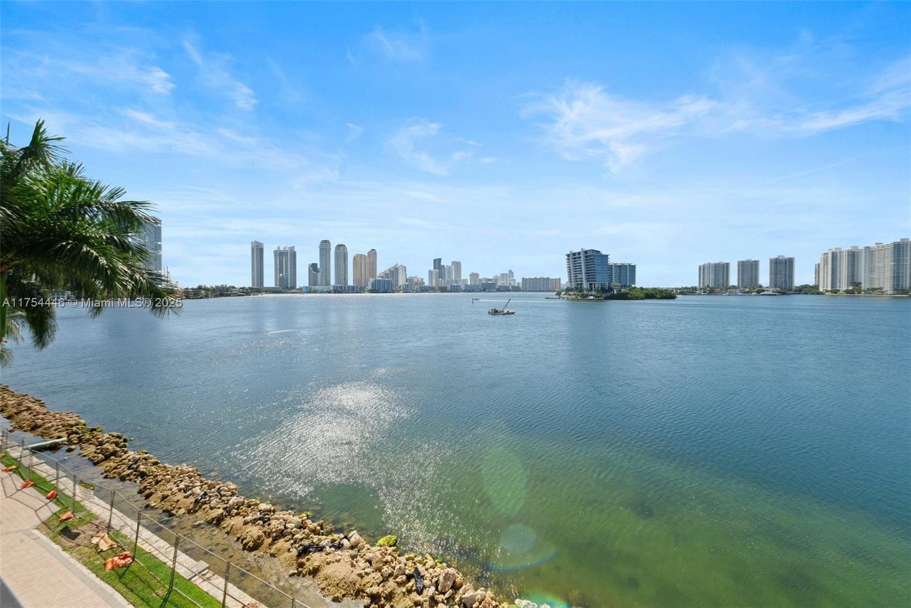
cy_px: 304
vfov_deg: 81.2
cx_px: 456
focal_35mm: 14
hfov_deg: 104.2
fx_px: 354
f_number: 8
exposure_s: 1/60
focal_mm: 14
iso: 200
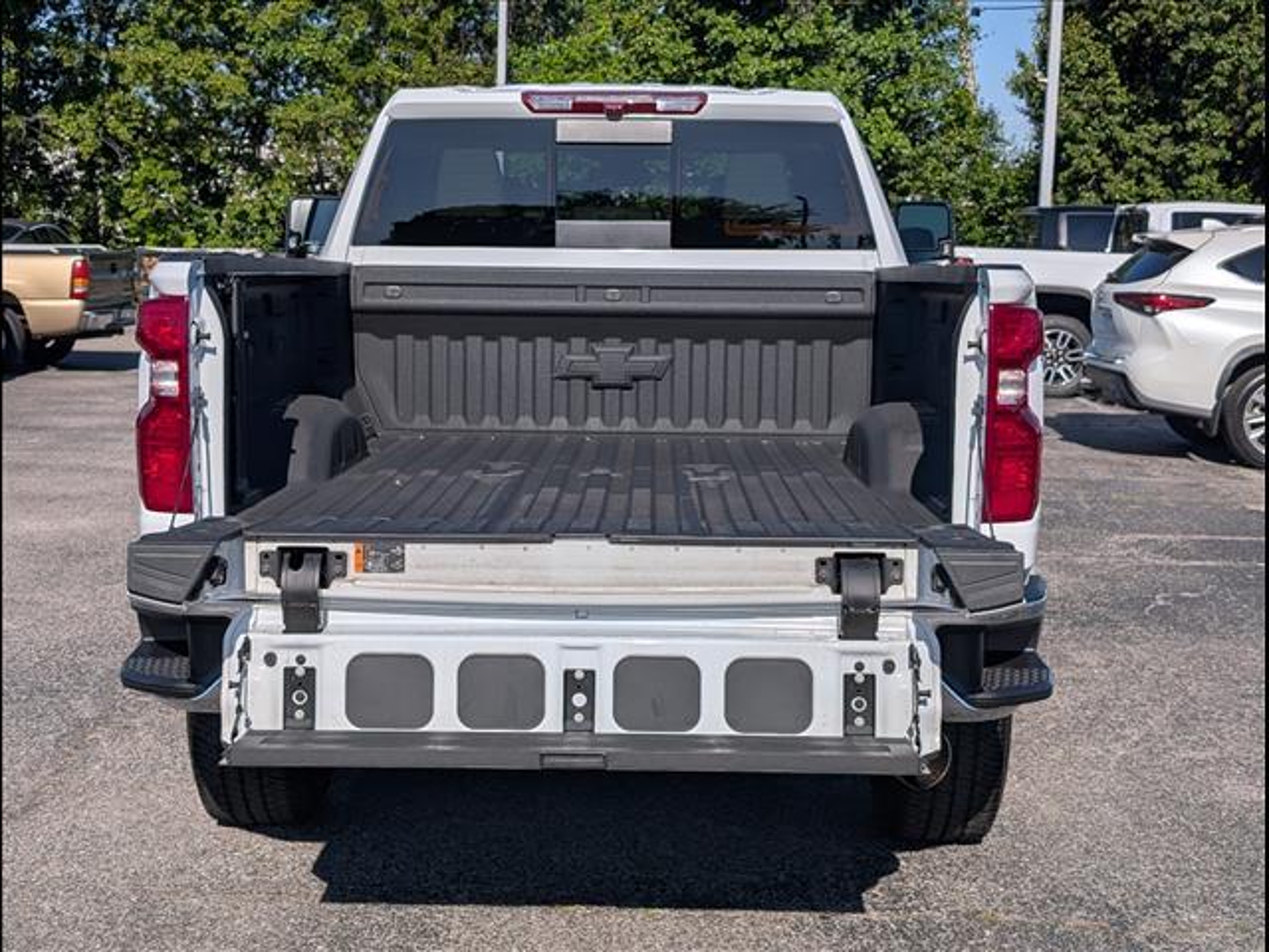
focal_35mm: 49
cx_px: 634
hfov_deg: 38.9
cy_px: 476
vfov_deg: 29.7
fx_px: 1796
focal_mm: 6.9
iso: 21
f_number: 1.68
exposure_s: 1/3333
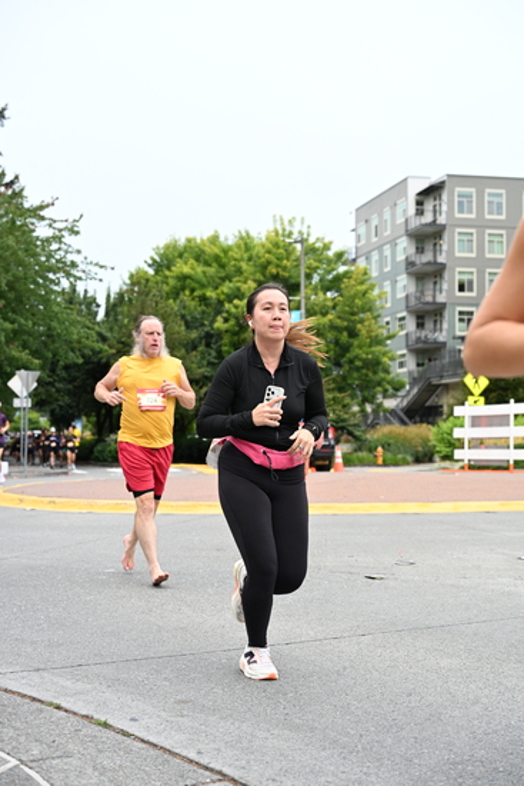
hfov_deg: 25.1
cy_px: 393
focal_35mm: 54
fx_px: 1178
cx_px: 262
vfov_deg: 36.9
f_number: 4
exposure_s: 1/800
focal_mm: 54
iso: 1600
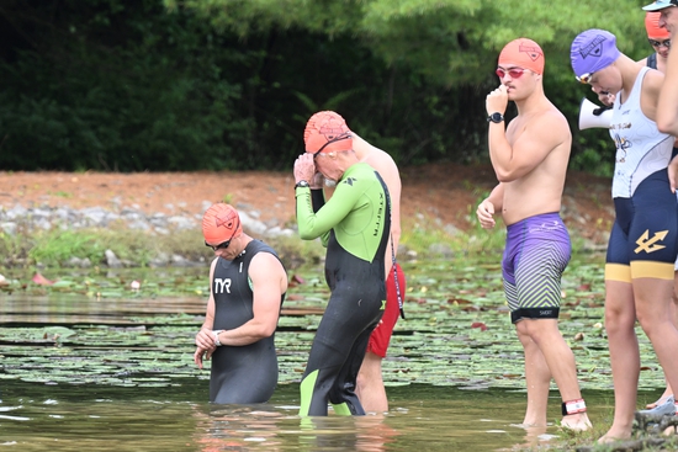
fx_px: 8665
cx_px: 339
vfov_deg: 3.0
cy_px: 226
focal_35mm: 460
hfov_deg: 4.5
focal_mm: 460
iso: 1800
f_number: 10
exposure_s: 1/500
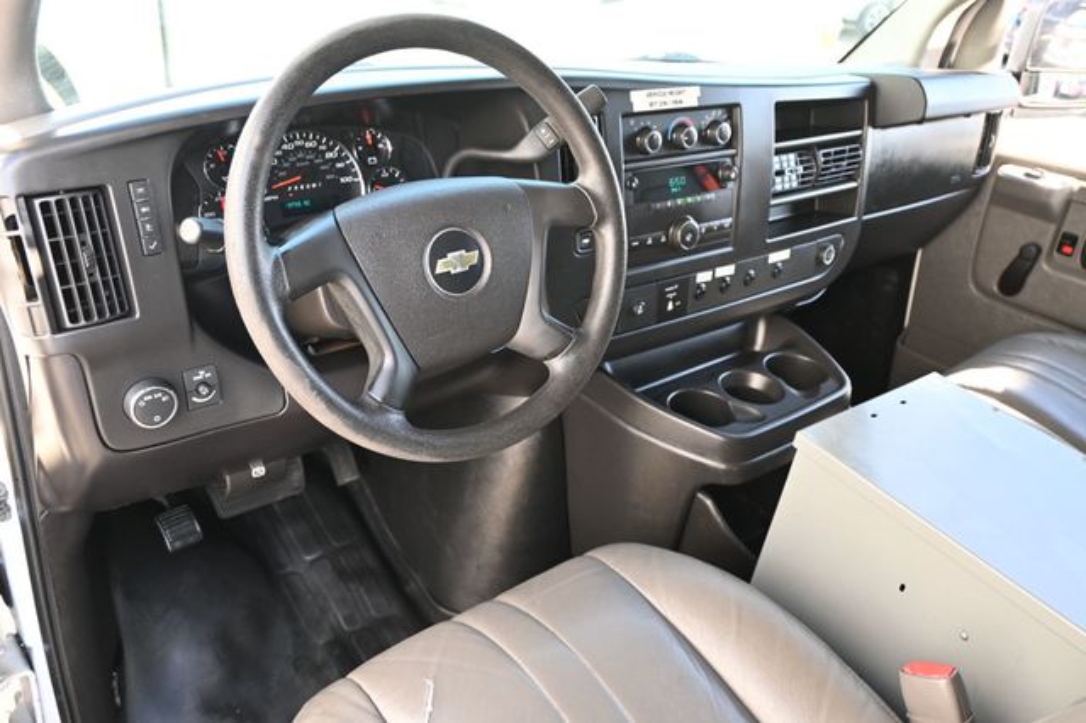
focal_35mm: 29
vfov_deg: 44.6
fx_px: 882
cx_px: 543
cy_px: 362
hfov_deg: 63.2
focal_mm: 19.5
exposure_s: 1/125
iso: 450
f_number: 3.8
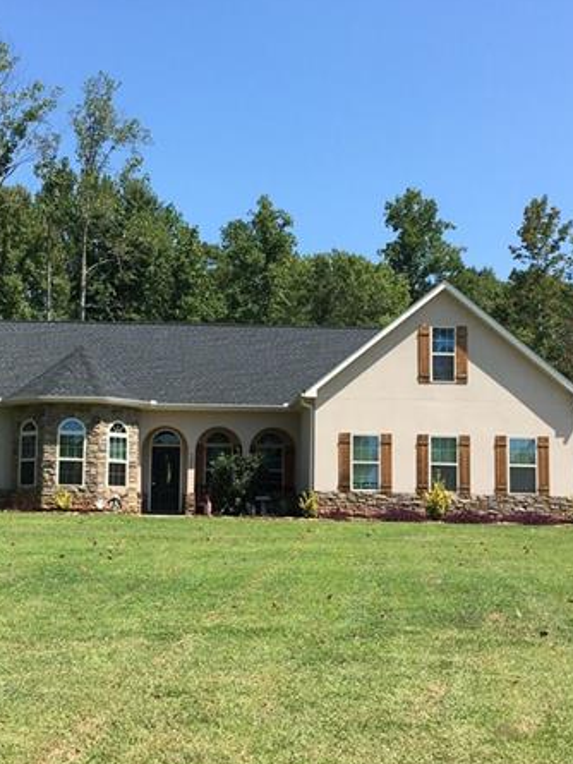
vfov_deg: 38.2
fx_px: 1103
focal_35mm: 50
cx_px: 180
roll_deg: -1.0
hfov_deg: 28.9
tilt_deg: +4.3
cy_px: 400
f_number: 2.2
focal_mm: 4.15
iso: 25
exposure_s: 1/1131
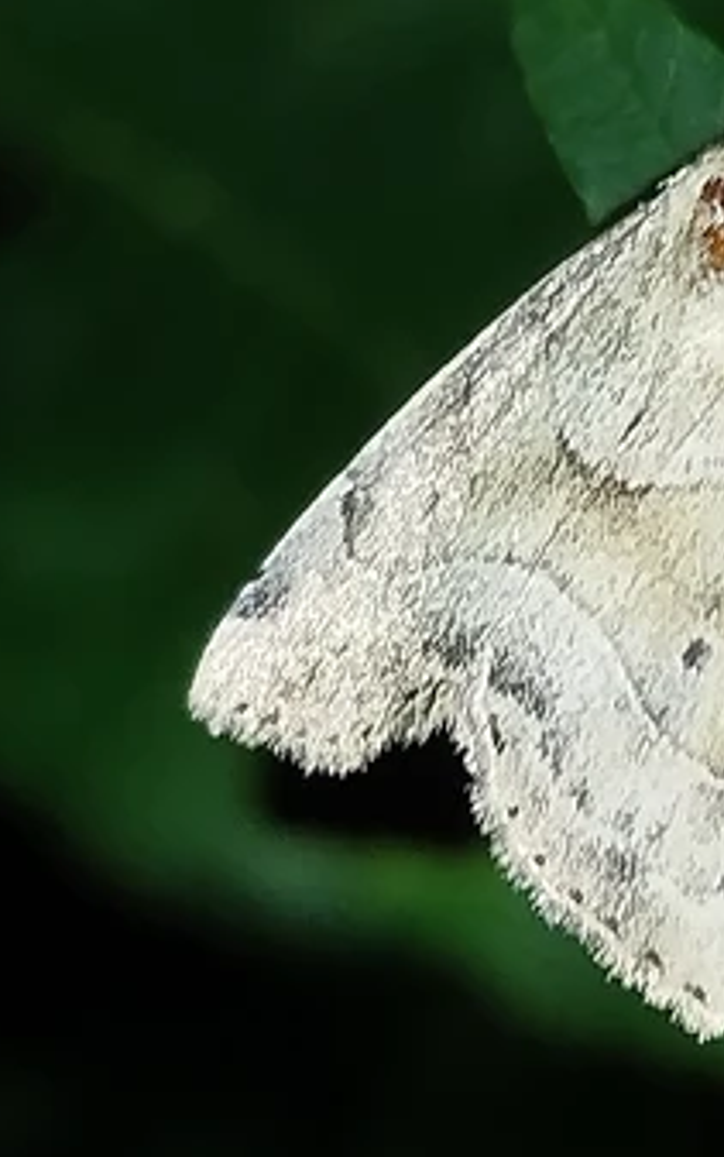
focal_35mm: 153
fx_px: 4824
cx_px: 659
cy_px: 707
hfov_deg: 8.6
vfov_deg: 13.7
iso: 125
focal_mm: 5.31
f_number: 1.7
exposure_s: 1/33
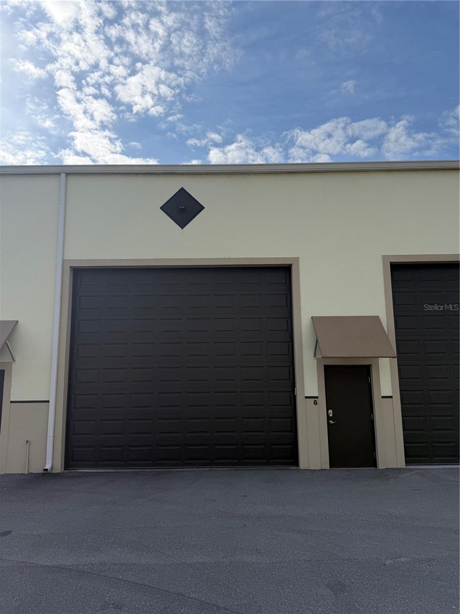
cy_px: 307
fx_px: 425
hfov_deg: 56.8
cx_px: 230
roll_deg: +0.9
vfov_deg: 71.6
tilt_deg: +9.0
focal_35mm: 24
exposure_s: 1/9091
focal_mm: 6.76
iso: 100
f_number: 1.78
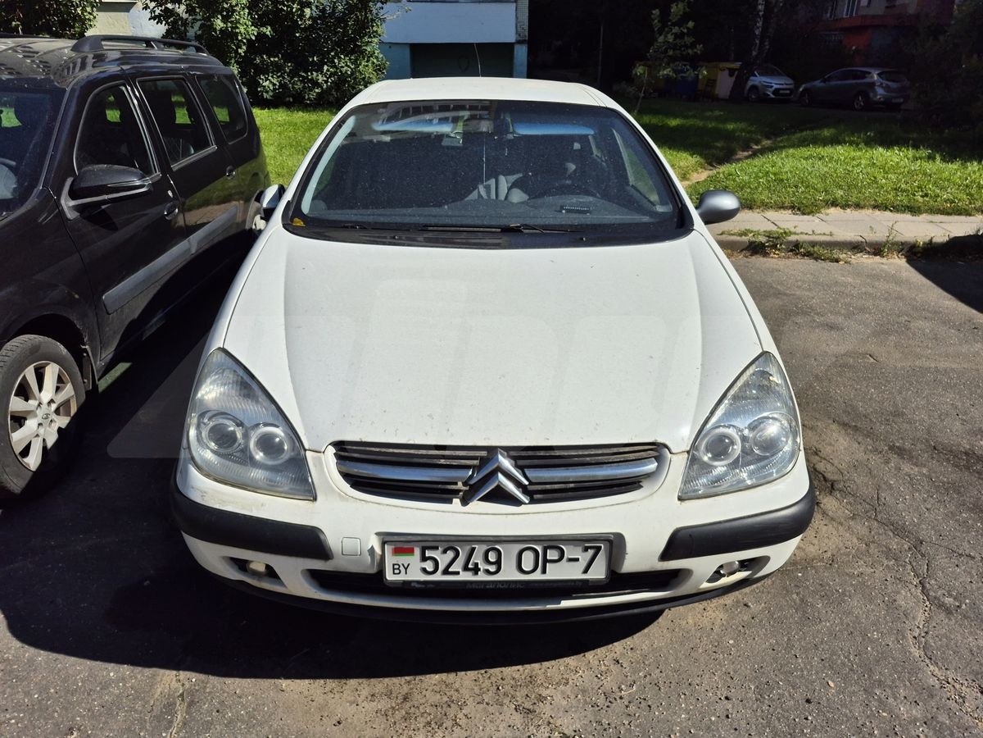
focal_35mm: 23
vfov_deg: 58.9
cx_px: 492
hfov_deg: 73.9
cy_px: 369
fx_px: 653
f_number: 1.8
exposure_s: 1/3056
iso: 25
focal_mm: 5.4
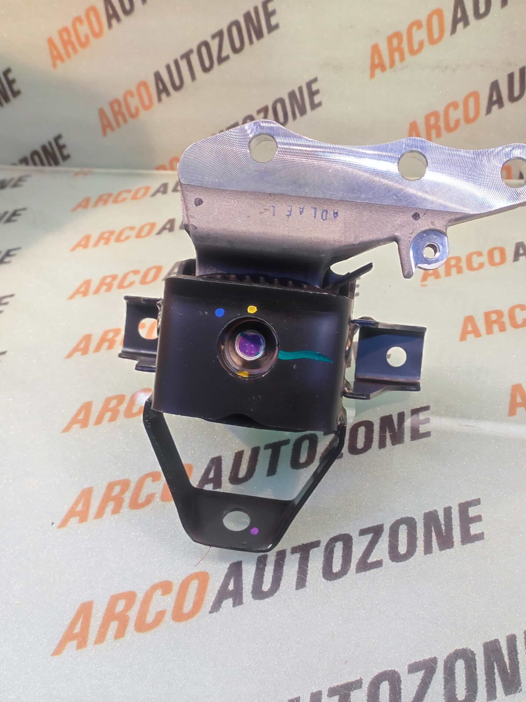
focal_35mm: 23
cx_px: 296
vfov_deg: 73.9
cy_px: 347
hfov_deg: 58.7
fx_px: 466
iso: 1187
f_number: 1.79
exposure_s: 1/33
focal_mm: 4.74
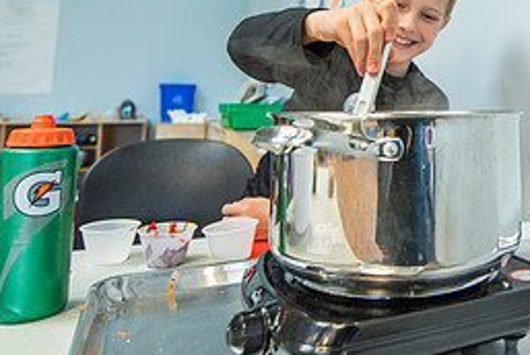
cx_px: 439
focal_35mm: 35
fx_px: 516
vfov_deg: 35.7
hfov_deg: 50.4
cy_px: 36
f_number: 2.8
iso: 800
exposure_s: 1/200
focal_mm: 14
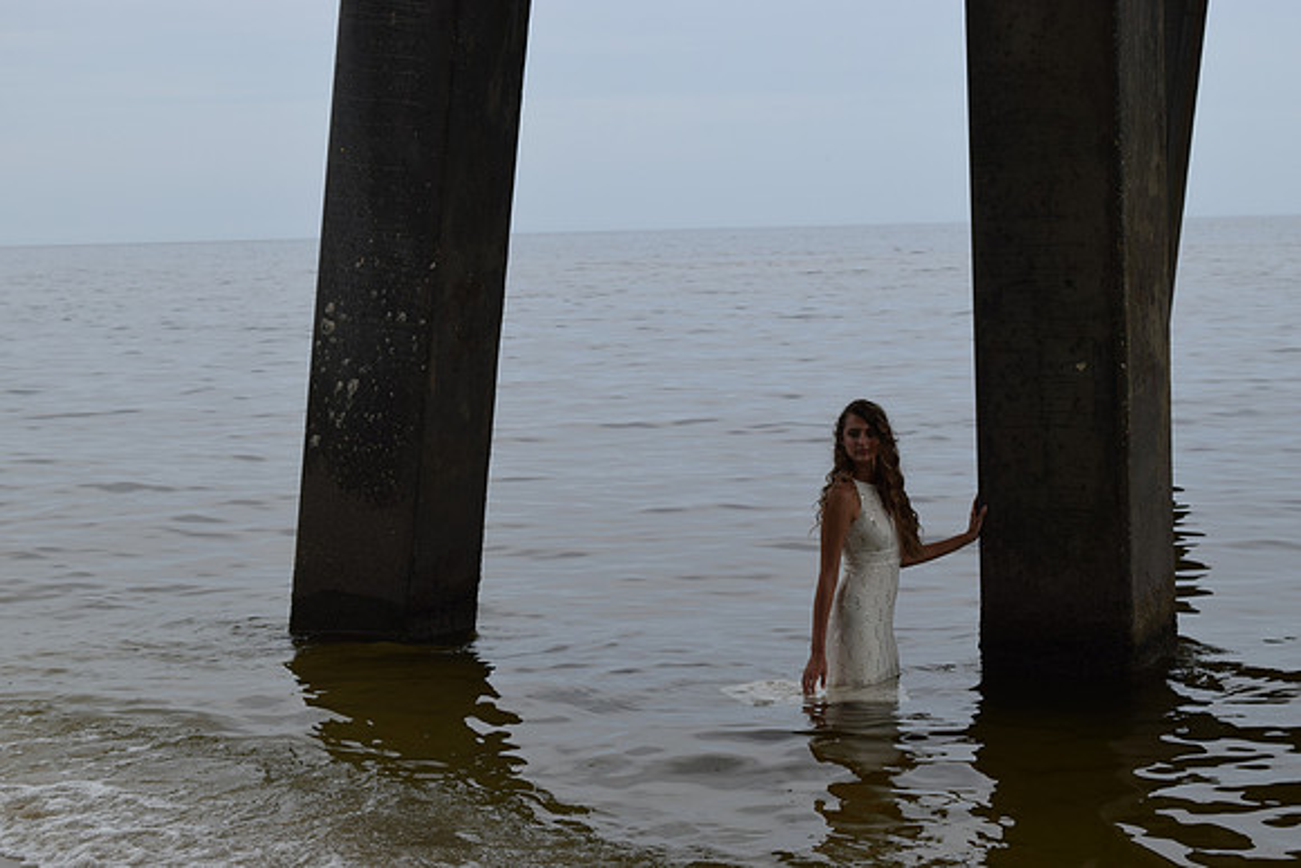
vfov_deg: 18.9
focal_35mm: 72
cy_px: 434
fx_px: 2602
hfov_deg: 28.1
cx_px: 650
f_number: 10
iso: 200
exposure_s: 1/400
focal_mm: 48
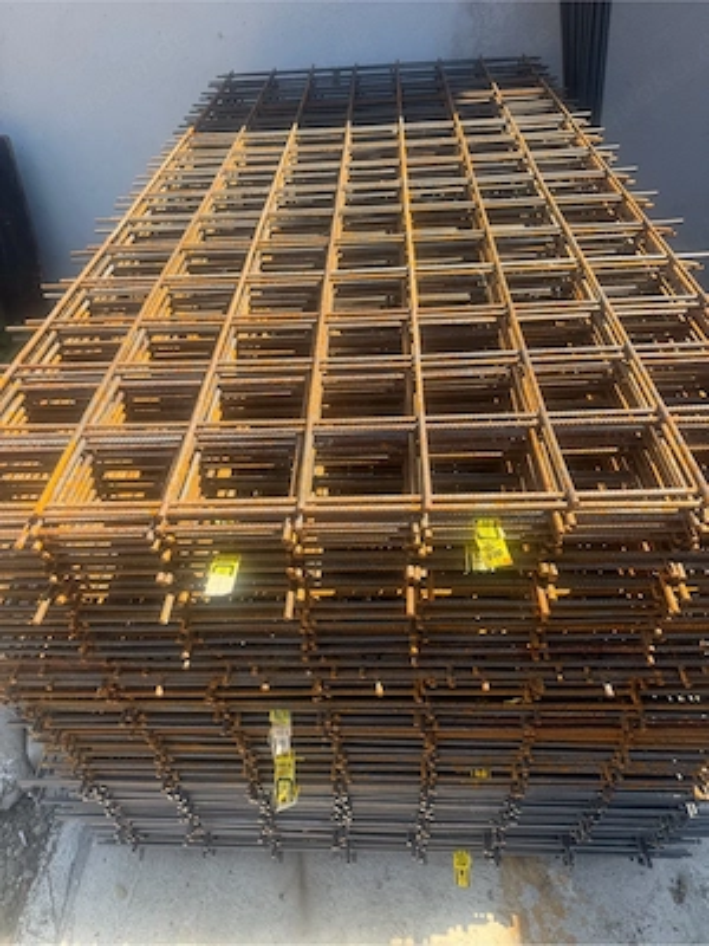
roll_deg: +3.6
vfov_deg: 71.6
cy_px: 473
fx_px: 655
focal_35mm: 24
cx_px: 354
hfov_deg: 56.8
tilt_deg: -40.6
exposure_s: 1/931
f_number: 1.78
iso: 80
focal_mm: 6.76
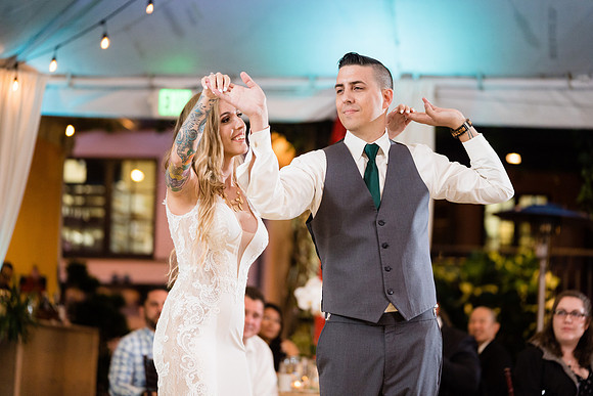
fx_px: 1829
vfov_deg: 12.3
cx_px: 296
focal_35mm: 111
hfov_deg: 18.4
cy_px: 198
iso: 2500
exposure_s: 1/250
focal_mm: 111
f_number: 2.8
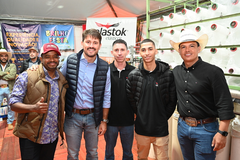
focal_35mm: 30
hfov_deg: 62.0
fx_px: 200
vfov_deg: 43.6
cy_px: 80
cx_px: 120
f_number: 4
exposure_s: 1/60
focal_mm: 30
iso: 3200
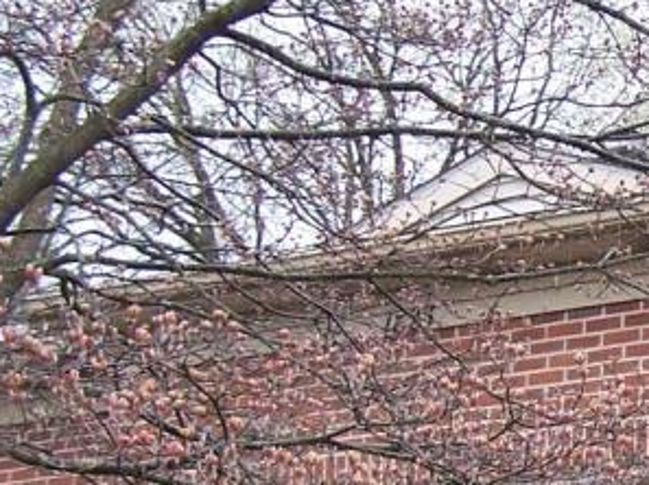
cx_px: 1061
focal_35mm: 131
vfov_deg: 11.2
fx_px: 2453
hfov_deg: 13.9
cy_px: 519
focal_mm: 6.3
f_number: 2.8
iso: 80
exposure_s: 1/125
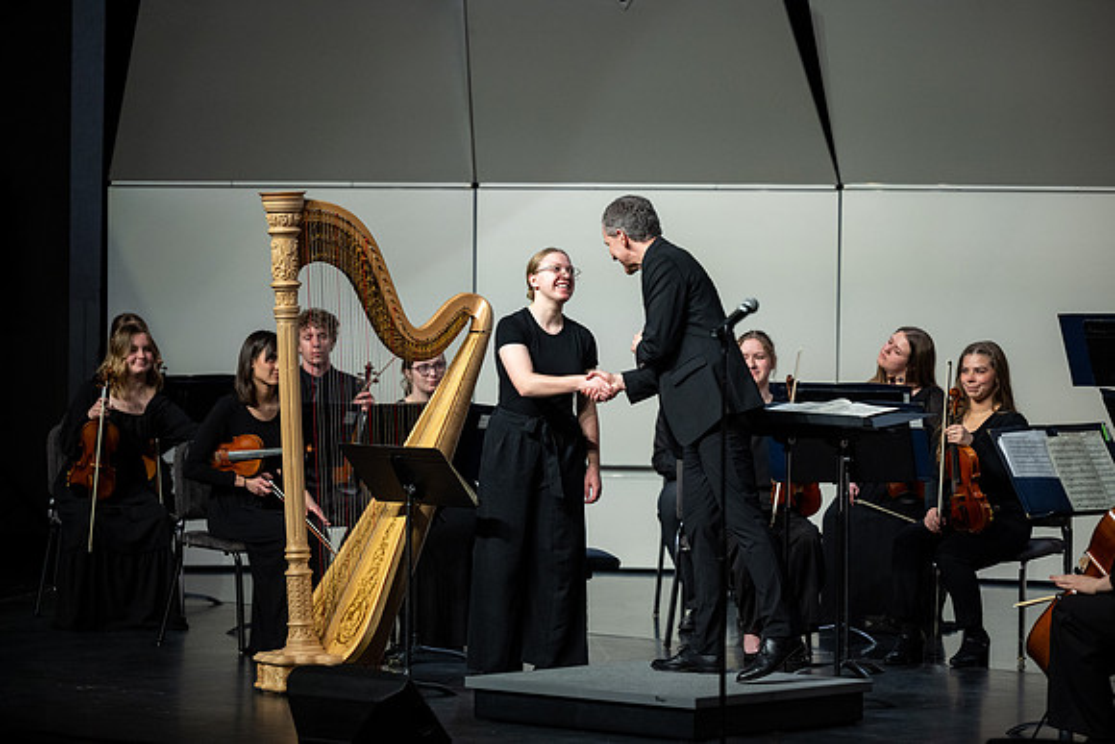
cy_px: 372
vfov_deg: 9.2
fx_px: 4647
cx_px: 558
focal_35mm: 150
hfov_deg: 13.7
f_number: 2.8
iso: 1600
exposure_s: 1/500
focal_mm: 150
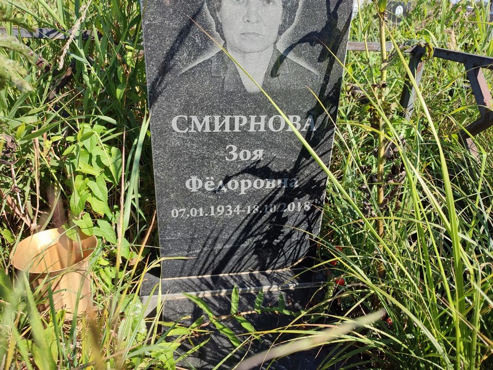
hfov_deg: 69.4
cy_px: 185
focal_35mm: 25
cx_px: 246
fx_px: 356
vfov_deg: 54.9
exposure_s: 1/394
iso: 50
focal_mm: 6.04
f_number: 1.9
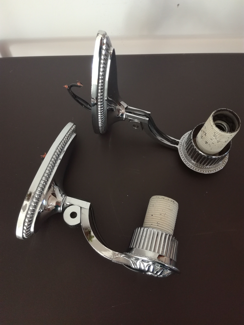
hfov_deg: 51.4
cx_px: 122
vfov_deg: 65.3
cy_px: 162
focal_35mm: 27
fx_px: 254
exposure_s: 1/33.3
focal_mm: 3.79
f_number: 2
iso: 125
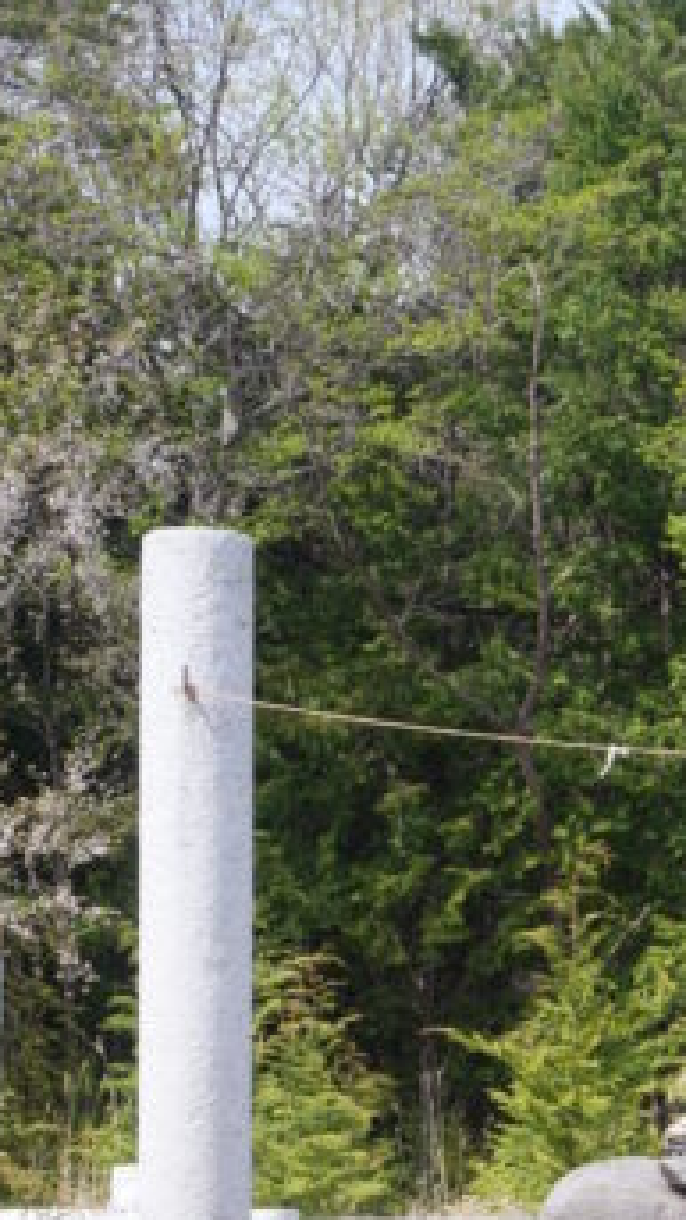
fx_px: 3783
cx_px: 1066
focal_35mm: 117
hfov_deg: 10.0
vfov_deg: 18.1
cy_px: 1042
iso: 200
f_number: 7.1
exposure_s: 1/250
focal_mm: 18
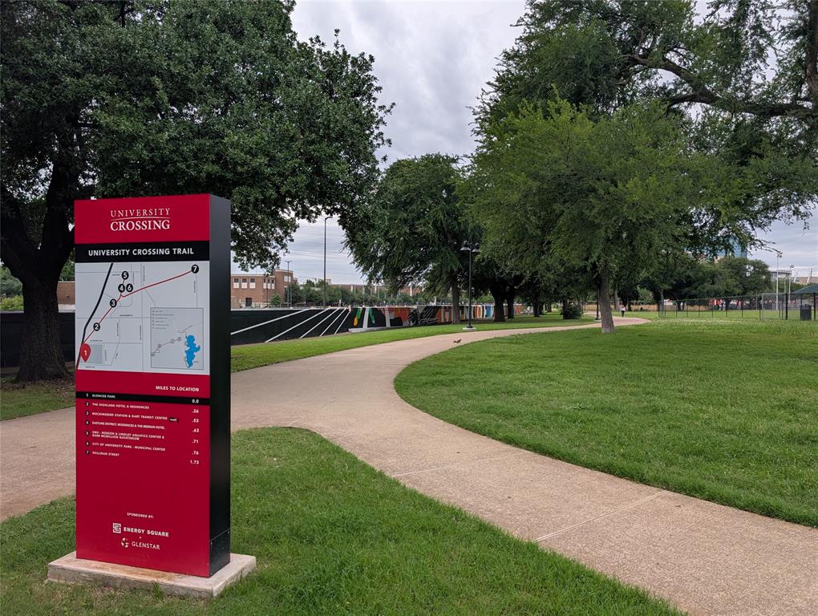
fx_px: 568
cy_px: 308
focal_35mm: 24
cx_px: 409
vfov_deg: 56.9
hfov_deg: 71.5
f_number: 1.68
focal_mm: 6.9
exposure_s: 1/499
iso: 22
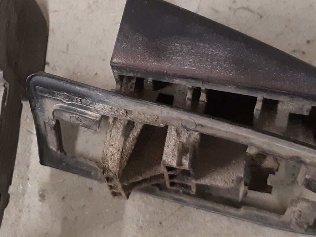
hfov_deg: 38.4
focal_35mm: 48
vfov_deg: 30.1
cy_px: 89
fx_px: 438
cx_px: 69
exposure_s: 1/33
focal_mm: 3.93
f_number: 1.7
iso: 250
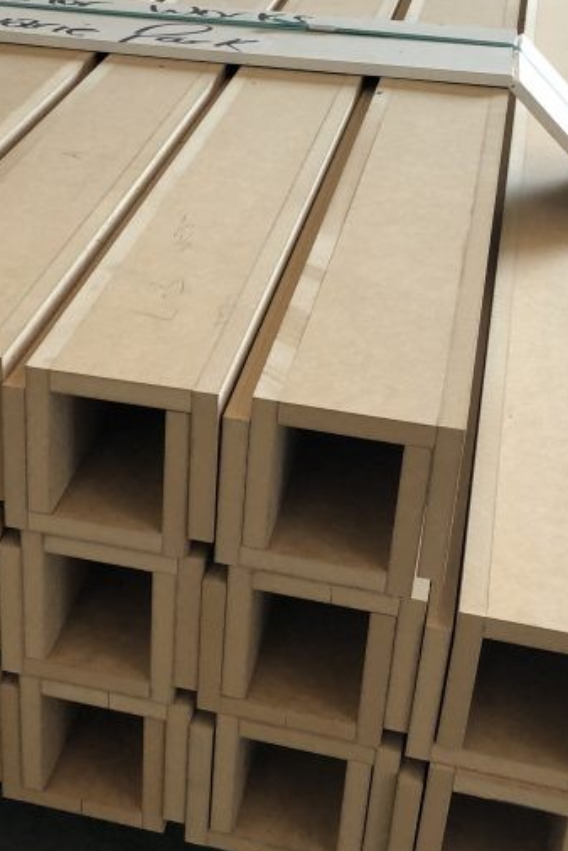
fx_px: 1395
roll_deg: -0.5
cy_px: 347
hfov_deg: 22.7
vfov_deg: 33.8
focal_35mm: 59
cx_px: 103
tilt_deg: -27.8
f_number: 1.8
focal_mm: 3.99
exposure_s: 1/30
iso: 32
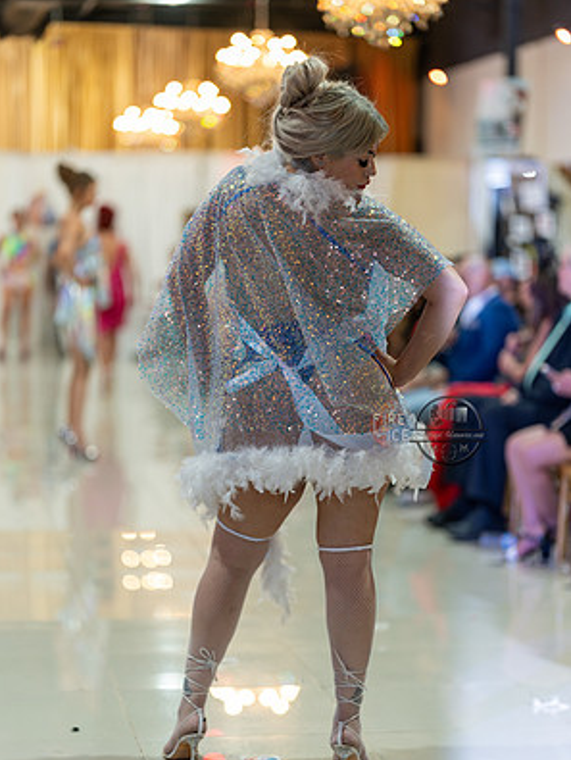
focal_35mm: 93
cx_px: 285
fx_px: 2042
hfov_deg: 15.9
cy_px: 431
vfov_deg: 21.1
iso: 160
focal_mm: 85
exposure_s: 1/160
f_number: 1.4
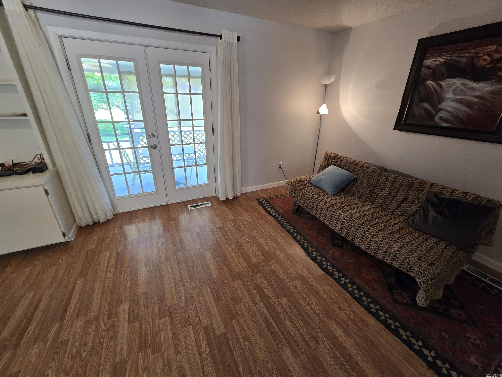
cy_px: 188
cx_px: 251
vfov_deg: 89.9
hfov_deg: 106.2
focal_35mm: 13
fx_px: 189
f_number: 2.2
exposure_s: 1/60
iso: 200
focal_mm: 2.2
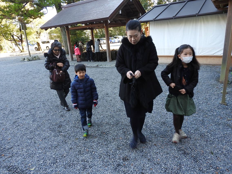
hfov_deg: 71.6
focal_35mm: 24
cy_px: 87
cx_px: 116
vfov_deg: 56.8
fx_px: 161
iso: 100
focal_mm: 4.3
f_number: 3.3
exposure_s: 1/30
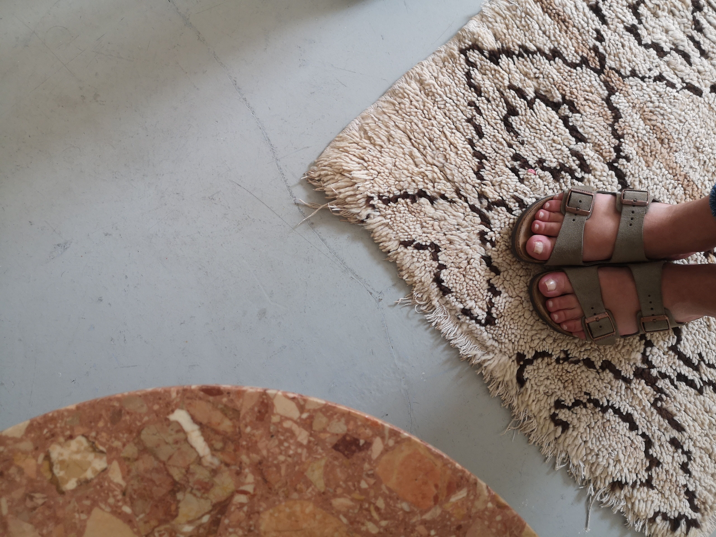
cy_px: 268
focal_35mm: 27
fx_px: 558
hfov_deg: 65.3
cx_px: 358
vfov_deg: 51.4
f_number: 1.8
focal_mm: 3.95
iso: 100
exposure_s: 1/100
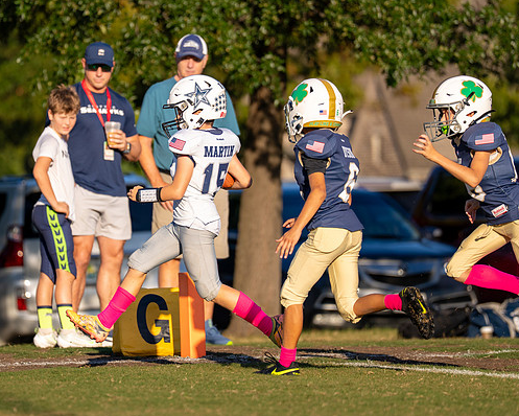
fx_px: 5501
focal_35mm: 358
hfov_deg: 5.4
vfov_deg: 4.3
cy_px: 168
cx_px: 190
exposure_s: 1/2500
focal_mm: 200
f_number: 2.8
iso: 200
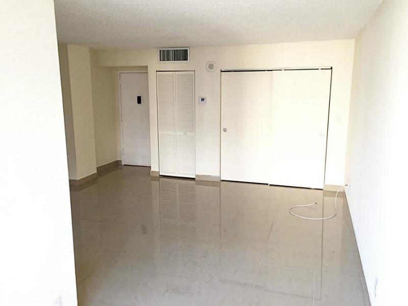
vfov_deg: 48.2
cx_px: 204
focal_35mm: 29
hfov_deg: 61.7
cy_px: 153
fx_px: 342
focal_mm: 4.15
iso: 32
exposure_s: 1/15
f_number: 2.2
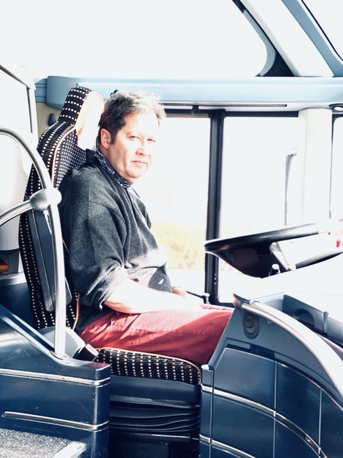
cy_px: 229
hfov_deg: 28.0
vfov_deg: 36.8
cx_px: 172
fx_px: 687
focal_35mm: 52
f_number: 2
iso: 20
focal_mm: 6
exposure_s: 1/277
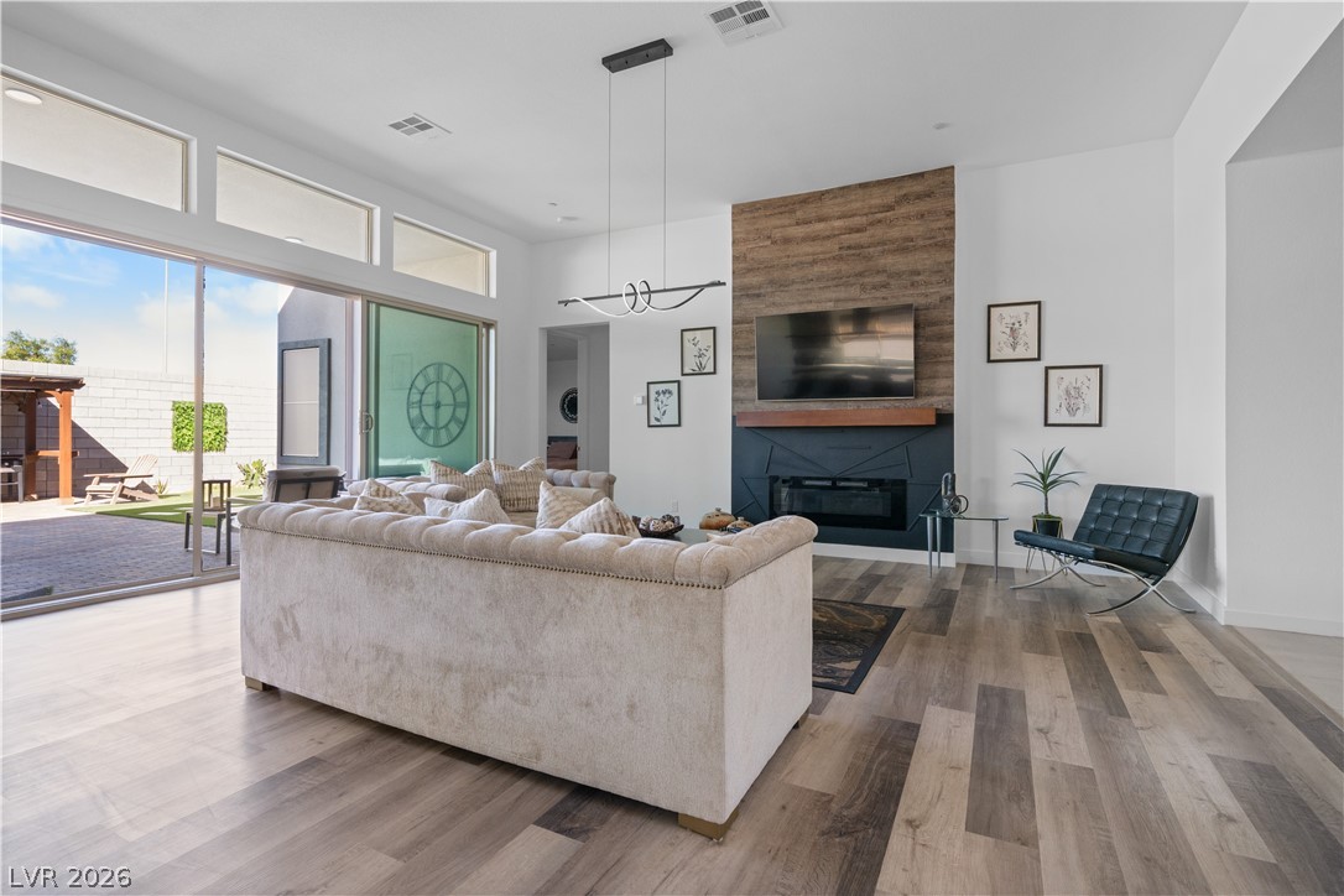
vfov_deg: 73.7
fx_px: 597
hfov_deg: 96.7
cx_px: 672
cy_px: 448
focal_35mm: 16
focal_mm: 16
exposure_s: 1/30
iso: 1000
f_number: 8
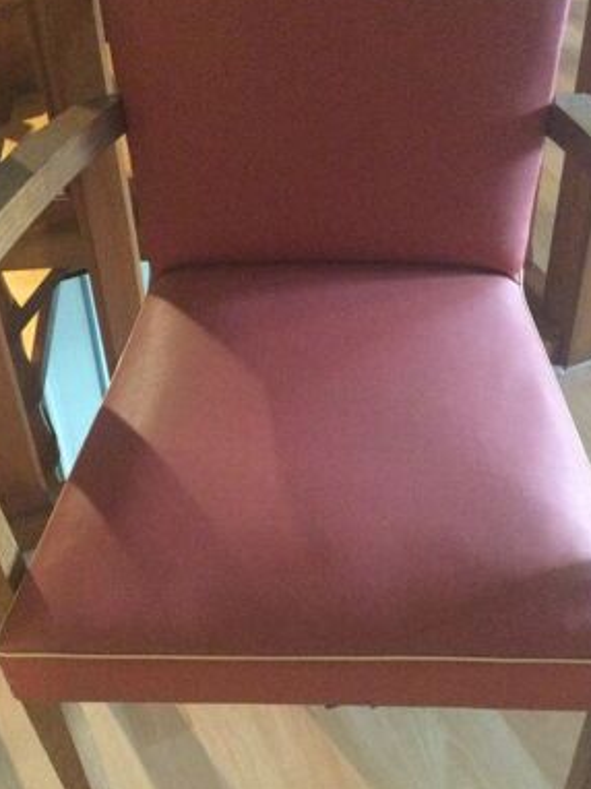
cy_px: 401
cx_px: 308
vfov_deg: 36.8
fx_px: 1185
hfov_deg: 28.0
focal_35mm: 52
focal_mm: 3.3
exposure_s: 1/17
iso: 640
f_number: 2.4
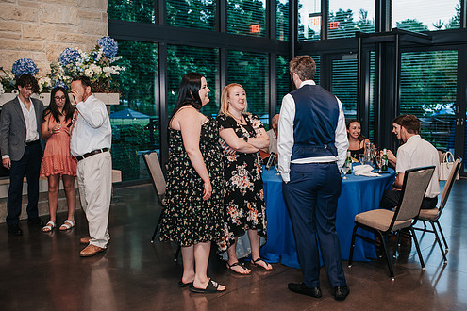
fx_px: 532
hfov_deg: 47.4
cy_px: 161
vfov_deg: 32.6
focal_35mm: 41
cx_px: 249
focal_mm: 35
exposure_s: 1/160
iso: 1000
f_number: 2.8
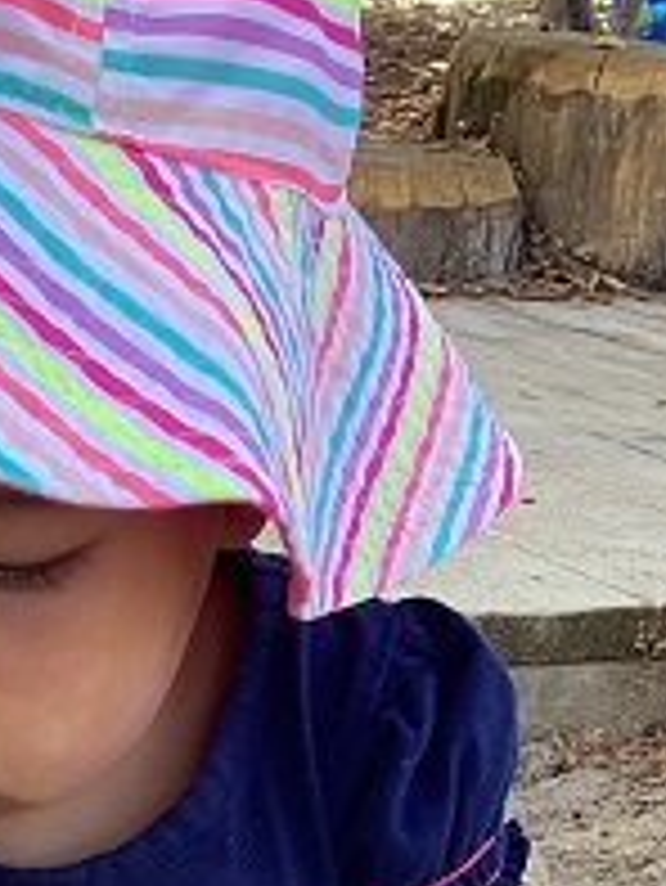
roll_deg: -2.0
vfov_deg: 17.1
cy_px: 1286
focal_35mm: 105
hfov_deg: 13.7
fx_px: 2691
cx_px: -162
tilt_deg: -24.5
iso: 32
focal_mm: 3.3
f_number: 2.4
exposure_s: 1/120
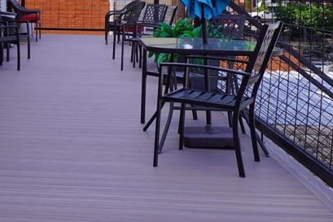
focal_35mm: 75
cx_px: 41
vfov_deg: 17.9
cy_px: 17
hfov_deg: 26.2
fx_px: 694
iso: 100
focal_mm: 20
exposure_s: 1/125
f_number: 8
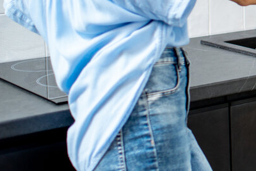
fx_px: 797
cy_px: -29
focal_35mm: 112
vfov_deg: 12.0
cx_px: 402
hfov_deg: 16.4
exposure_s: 1/160
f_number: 2.2
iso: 320
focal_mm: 35
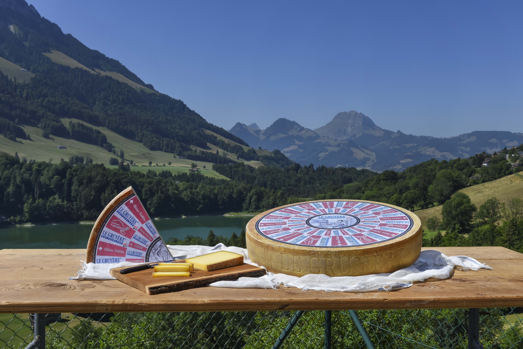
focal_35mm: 36
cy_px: 174
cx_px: 262
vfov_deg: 36.9
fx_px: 523
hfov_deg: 53.1
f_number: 22
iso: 200
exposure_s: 1/100
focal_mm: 36
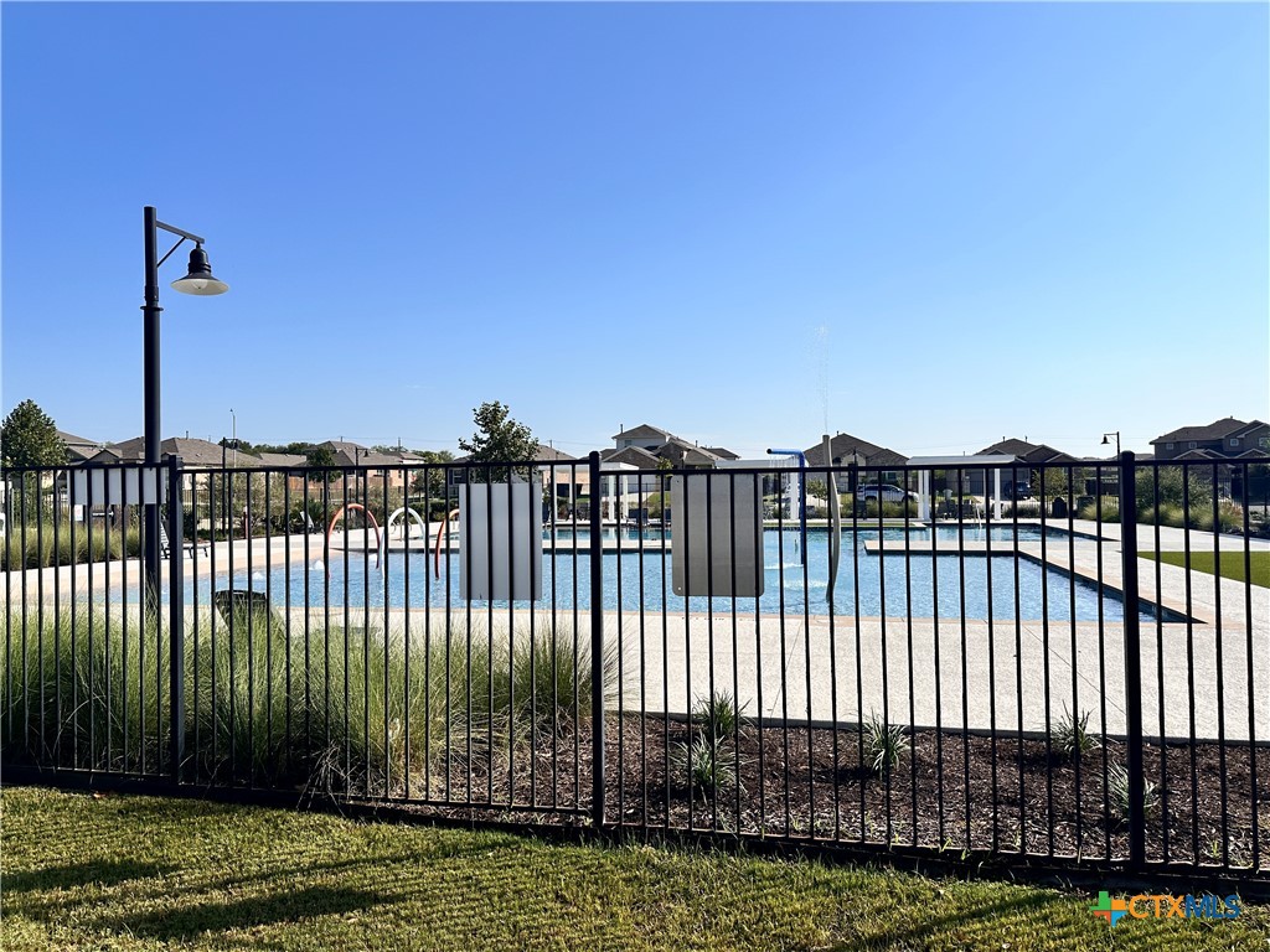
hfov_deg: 71.6
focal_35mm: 24
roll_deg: +1.3
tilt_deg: +1.3
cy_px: 476
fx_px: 881
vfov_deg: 56.8
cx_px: 635
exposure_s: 1/8929
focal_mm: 6.86
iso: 80
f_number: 1.78
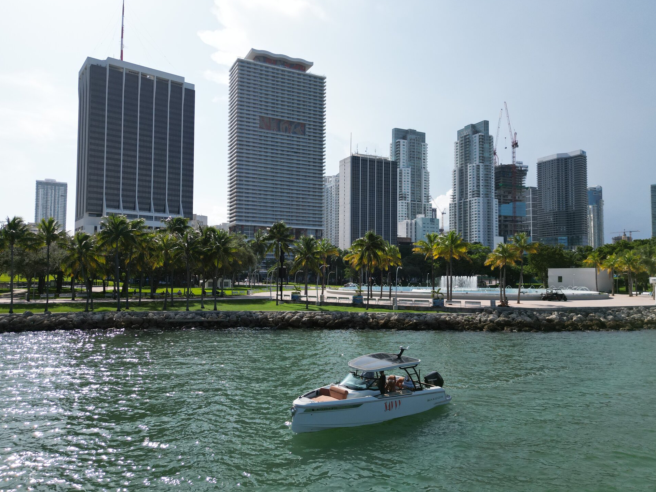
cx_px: 323
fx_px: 474
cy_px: 251
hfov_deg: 69.4
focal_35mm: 25
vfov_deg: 54.9
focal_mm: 6.72
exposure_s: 1/5000
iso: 200
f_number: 1.7
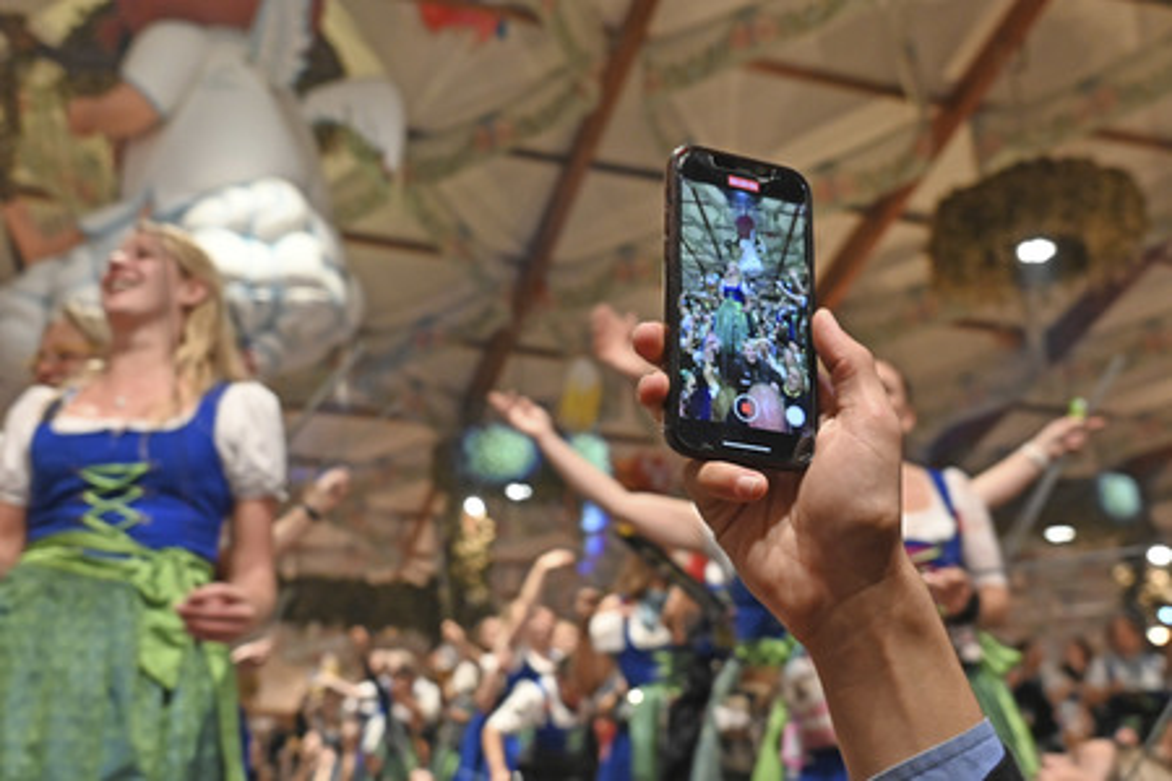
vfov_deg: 36.9
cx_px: 586
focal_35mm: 36
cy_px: 390
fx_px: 1172
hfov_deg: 53.1
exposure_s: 1/60
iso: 3200
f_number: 4
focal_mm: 24
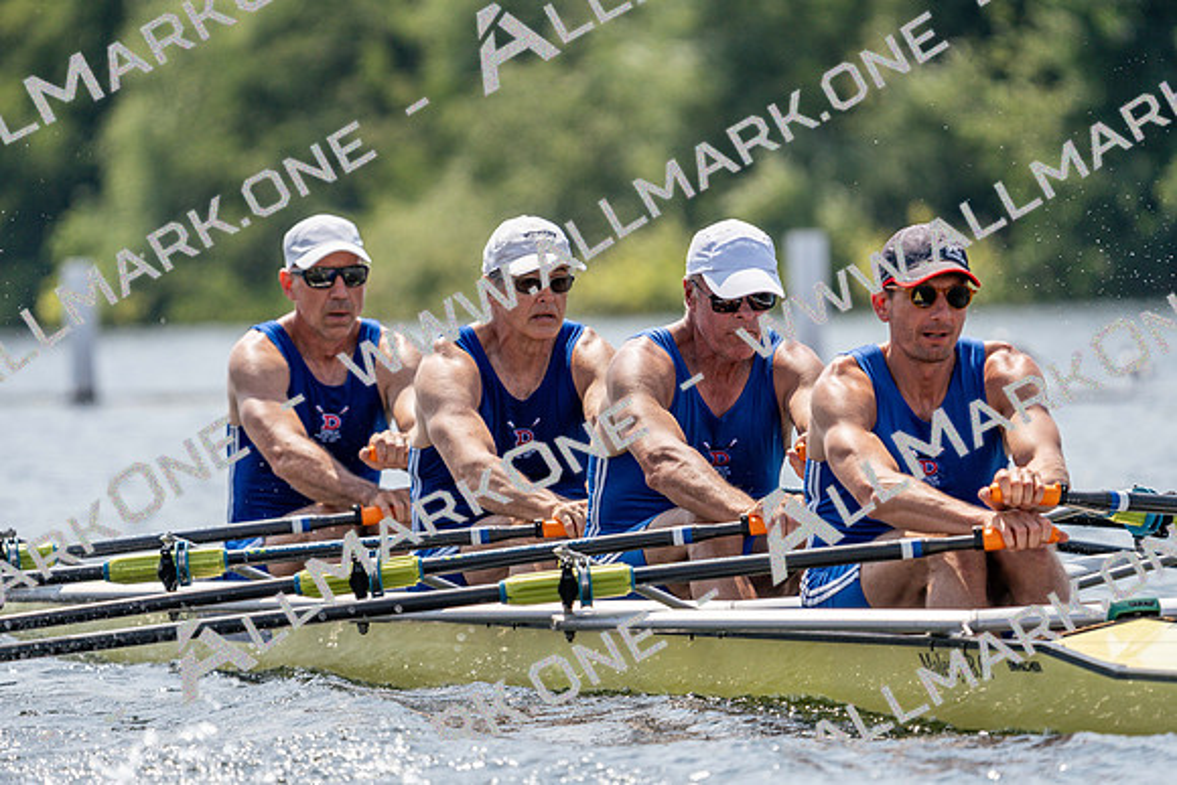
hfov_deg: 5.2
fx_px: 12982
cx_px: 588
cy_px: 392
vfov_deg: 3.5
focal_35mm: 397
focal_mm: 397
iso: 250
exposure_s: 1/1600
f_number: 6.3
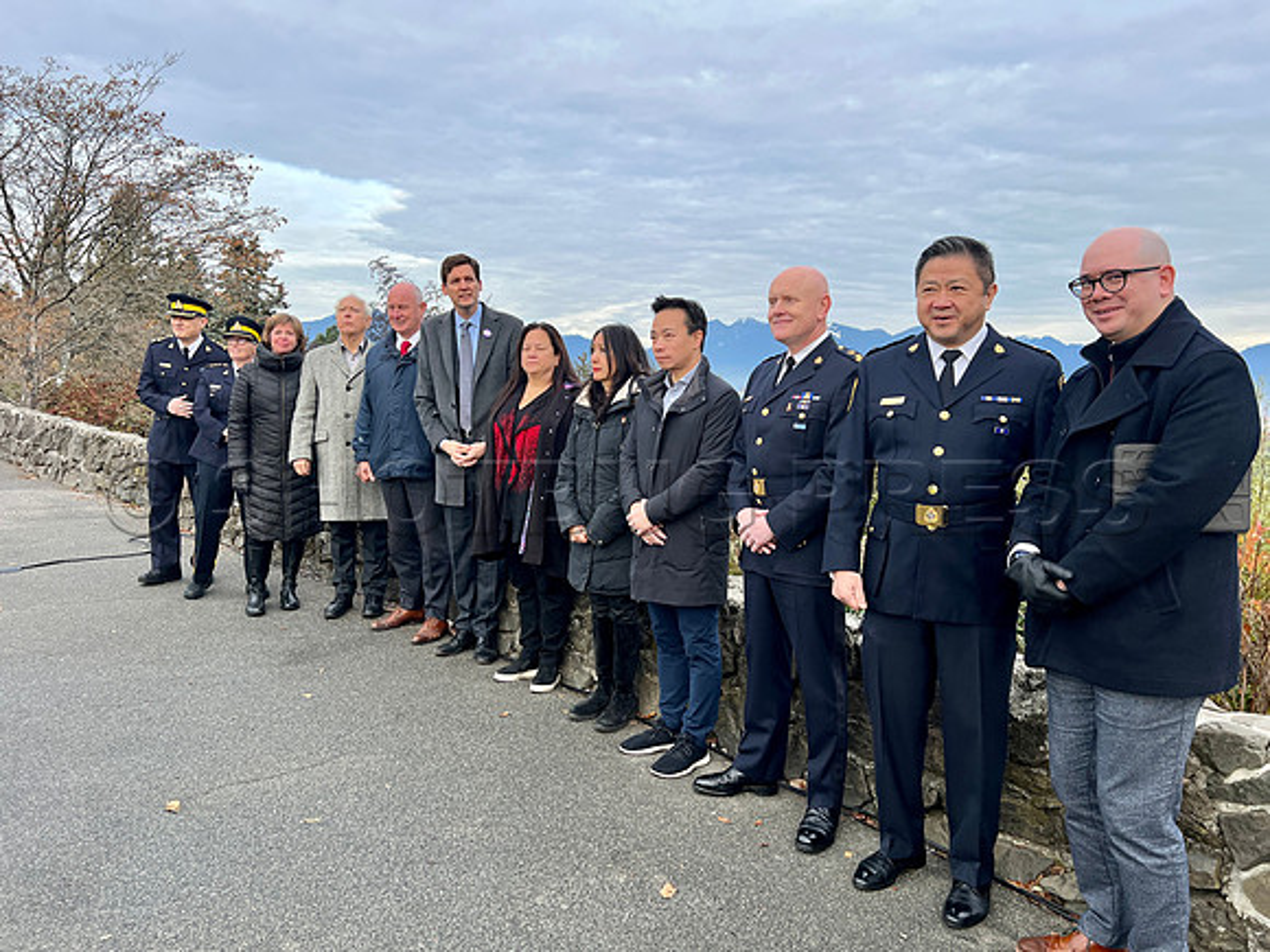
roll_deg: -1.9
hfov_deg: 67.3
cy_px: 476
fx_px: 954
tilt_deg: -6.6
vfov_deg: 53.1
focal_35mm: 26
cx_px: 635
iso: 50
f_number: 1.5
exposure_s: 1/1468
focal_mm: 5.7
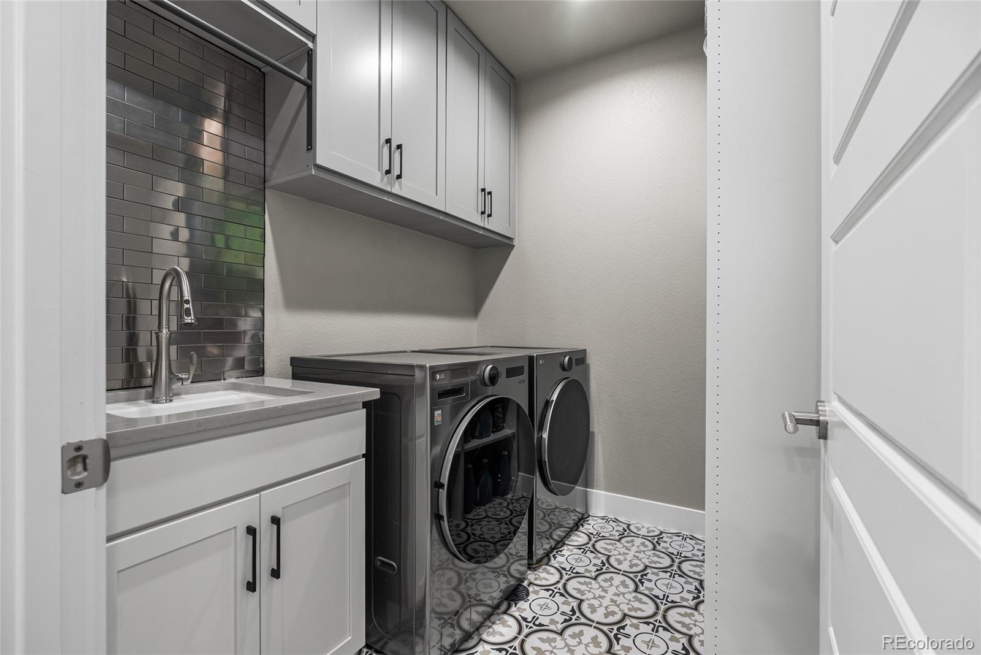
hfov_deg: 96.7
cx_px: 490
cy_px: 328
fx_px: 436
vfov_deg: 73.8
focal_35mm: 16
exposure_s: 1/4
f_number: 8
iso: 200
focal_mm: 16
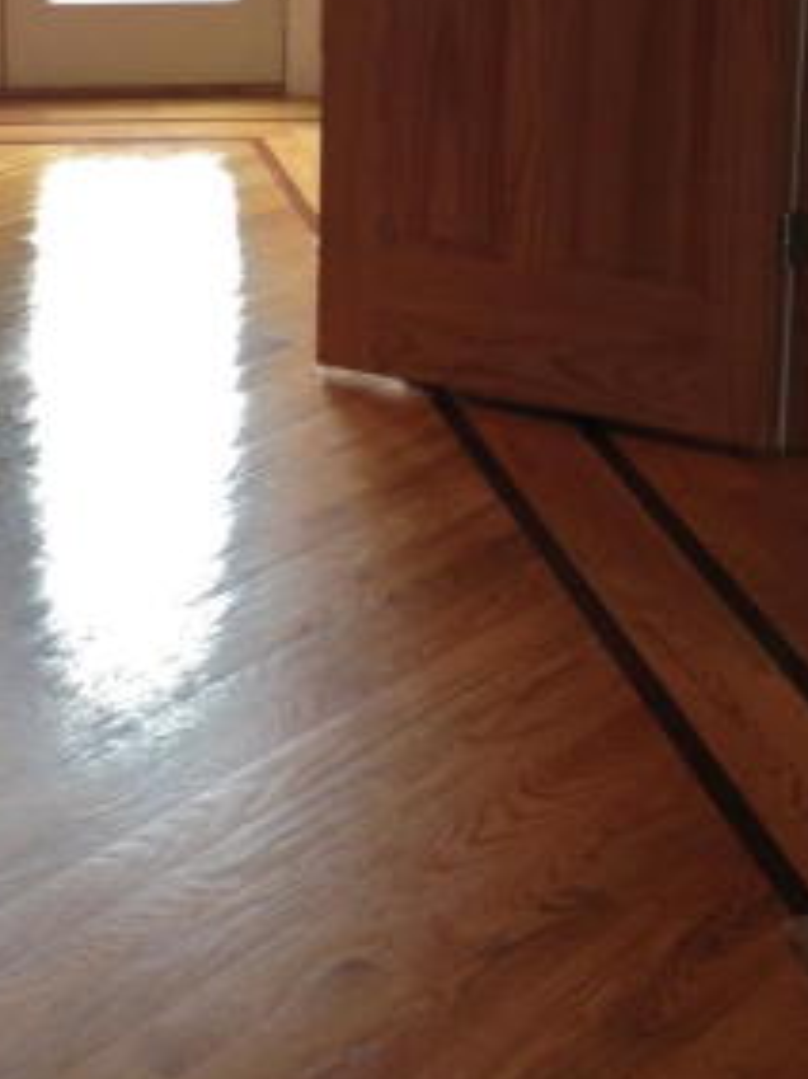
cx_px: -95
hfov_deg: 15.1
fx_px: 2959
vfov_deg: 20.2
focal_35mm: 95
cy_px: 61
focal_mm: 4.28
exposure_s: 1/40
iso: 50
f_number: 2.4
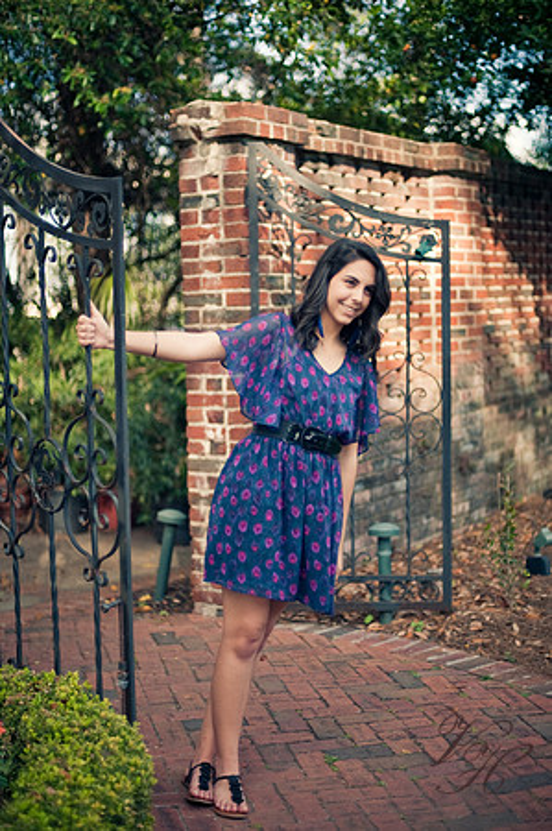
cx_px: 276
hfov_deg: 26.9
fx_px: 1153
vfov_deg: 39.6
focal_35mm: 50
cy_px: 416
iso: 320
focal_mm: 50
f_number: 1.4
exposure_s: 1/3200
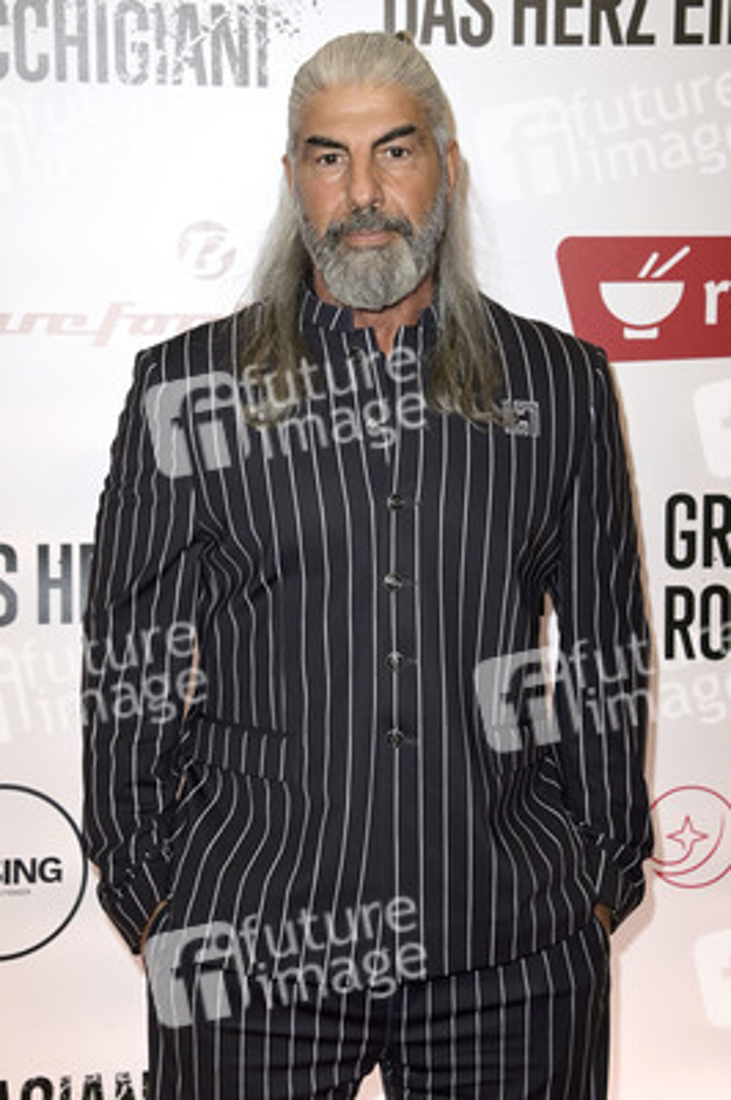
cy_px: 550
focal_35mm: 65
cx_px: 366
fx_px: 1983
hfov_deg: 20.9
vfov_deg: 31.0
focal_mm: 65
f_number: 5.6
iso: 500
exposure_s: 1/250
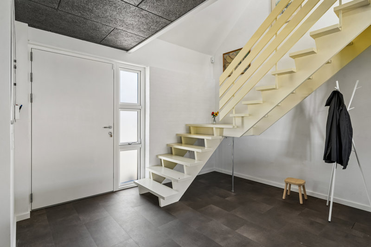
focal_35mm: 18
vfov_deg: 67.4
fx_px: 185
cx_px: 186
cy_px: 124
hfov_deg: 90.0
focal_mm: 18
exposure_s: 1/40
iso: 800
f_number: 7.1
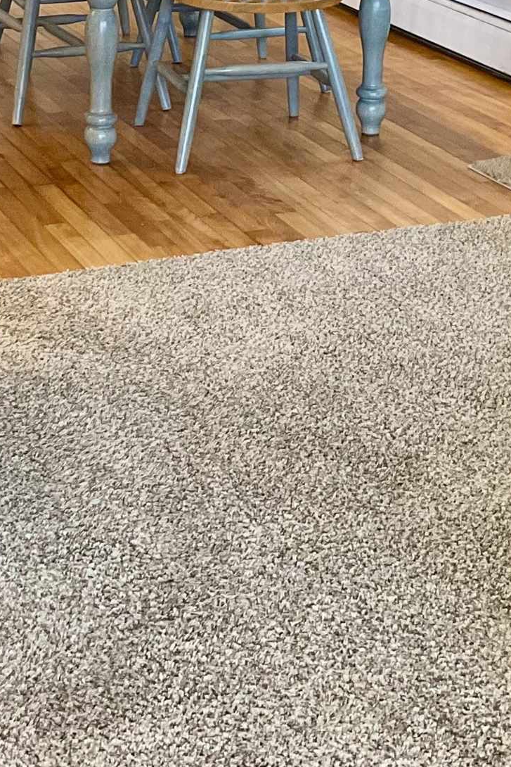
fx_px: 1809
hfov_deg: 16.1
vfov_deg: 23.0
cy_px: 4
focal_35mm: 85
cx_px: 272
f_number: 1.8
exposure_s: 1/60
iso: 125
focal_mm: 3
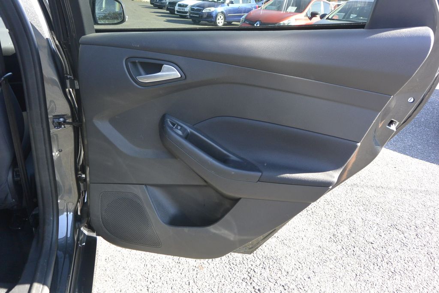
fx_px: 329
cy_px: 146
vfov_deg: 47.9
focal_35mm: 27
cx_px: 220
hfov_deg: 67.4
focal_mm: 10
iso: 200
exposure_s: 1/160
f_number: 3.5
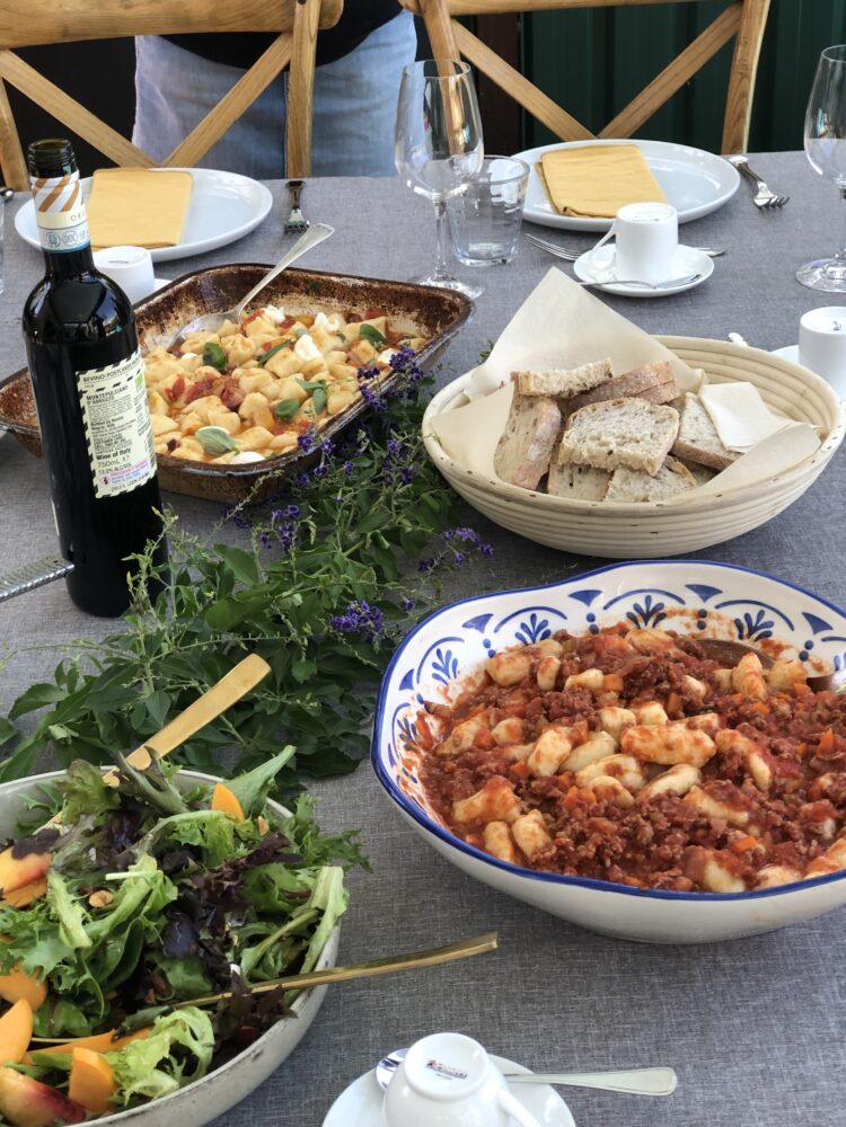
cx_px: 423
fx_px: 1857
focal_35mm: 57
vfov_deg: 33.8
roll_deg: +3.2
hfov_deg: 25.7
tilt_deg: -31.0
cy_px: 564
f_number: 2.8
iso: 25
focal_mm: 6.6
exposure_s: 1/30
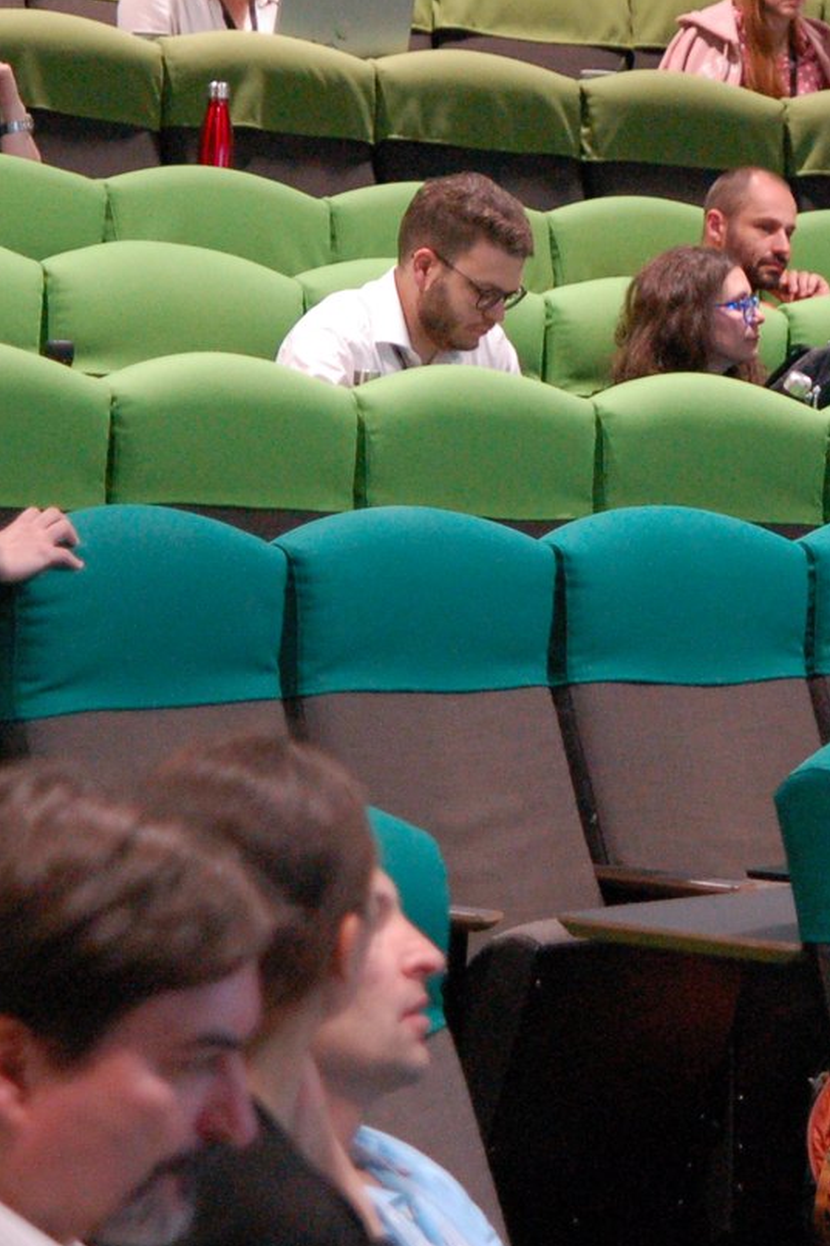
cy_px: 255
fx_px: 6435
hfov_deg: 7.3
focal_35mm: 186
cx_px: 1099
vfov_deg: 11.0
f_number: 2.8
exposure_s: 1/125
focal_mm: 50
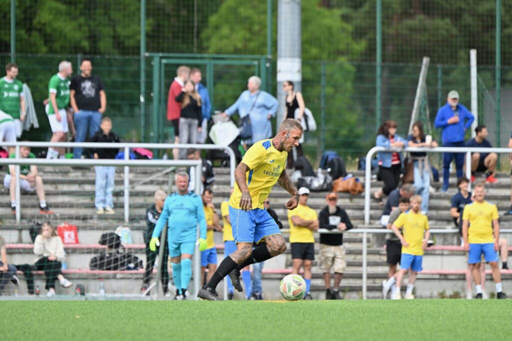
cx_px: 256
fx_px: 4267
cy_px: 170
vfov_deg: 4.6
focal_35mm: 300
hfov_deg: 6.9
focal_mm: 300
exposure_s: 1/1600
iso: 450
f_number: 5.6
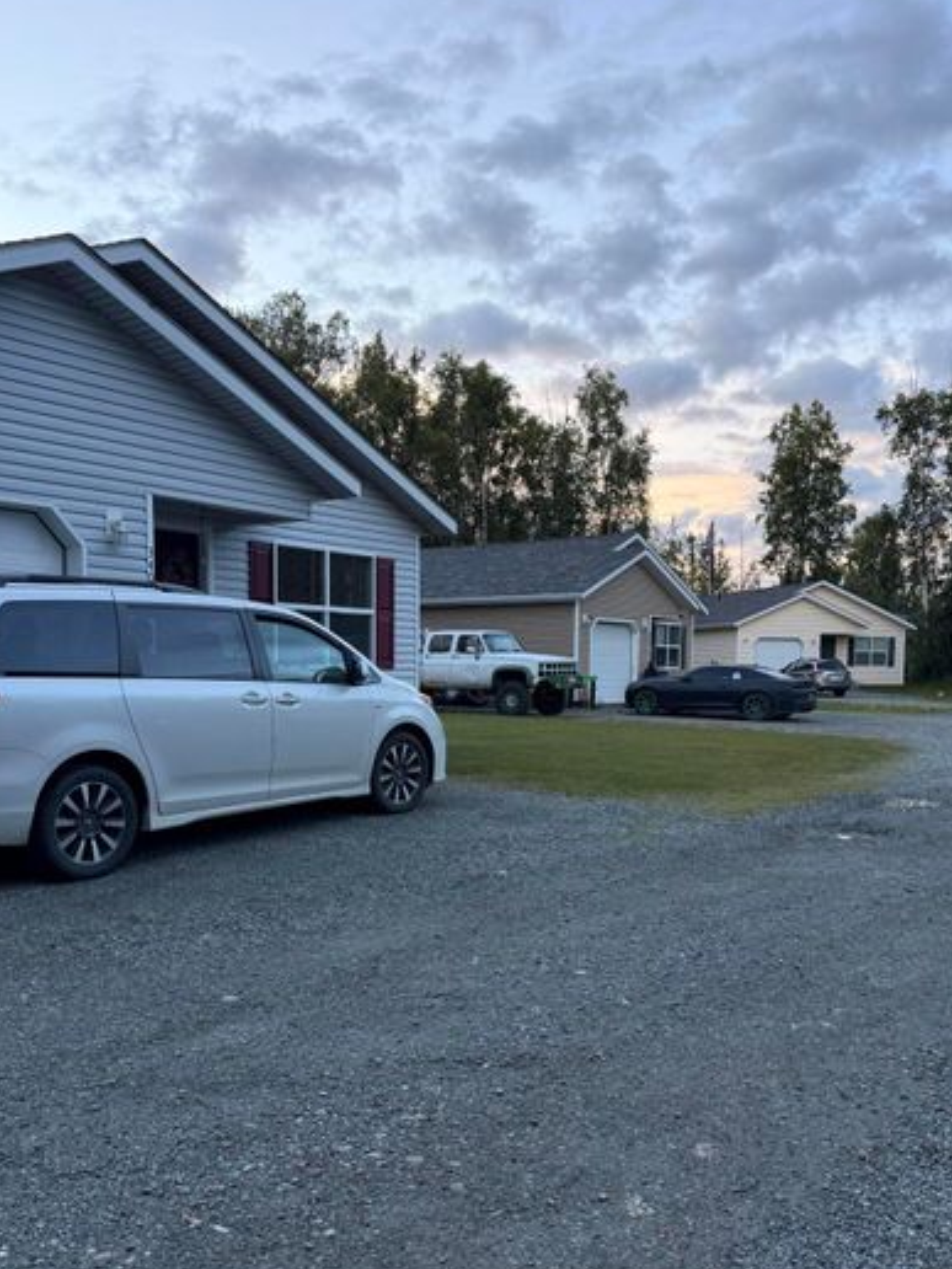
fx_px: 1137
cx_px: 472
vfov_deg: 58.0
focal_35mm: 31
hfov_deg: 45.4
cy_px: 746
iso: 100
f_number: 1.78
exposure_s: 1/528
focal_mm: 6.76
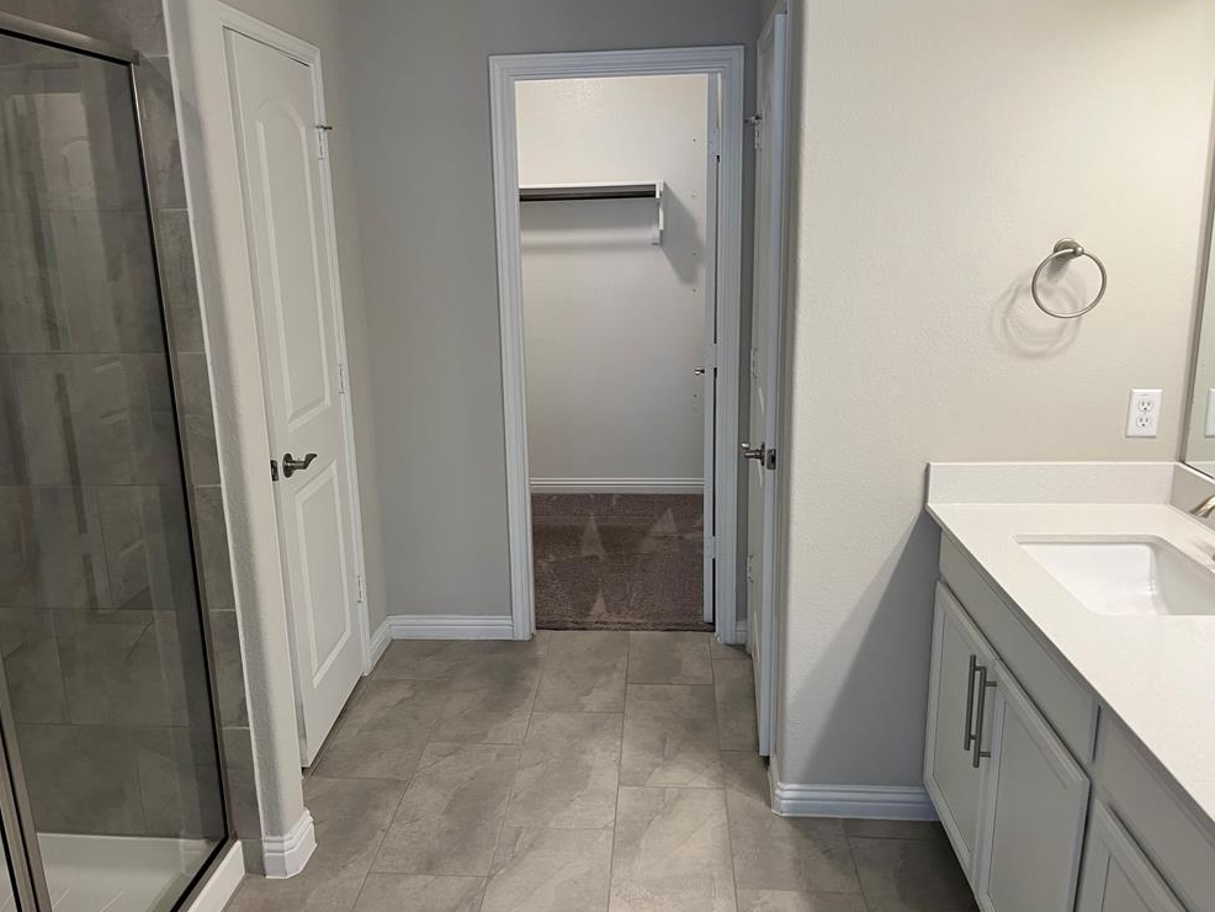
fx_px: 948
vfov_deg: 51.4
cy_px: 445
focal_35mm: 27
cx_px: 594
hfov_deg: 65.3
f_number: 1.6
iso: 80
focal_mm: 5.1
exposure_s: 1/60
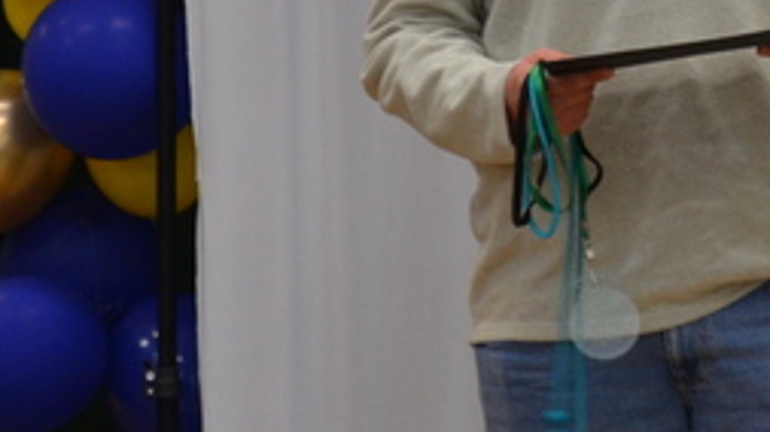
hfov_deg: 3.4
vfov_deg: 1.9
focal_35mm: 635
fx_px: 12958
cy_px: -158
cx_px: 1223
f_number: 5.6
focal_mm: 100
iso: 800
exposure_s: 1/30
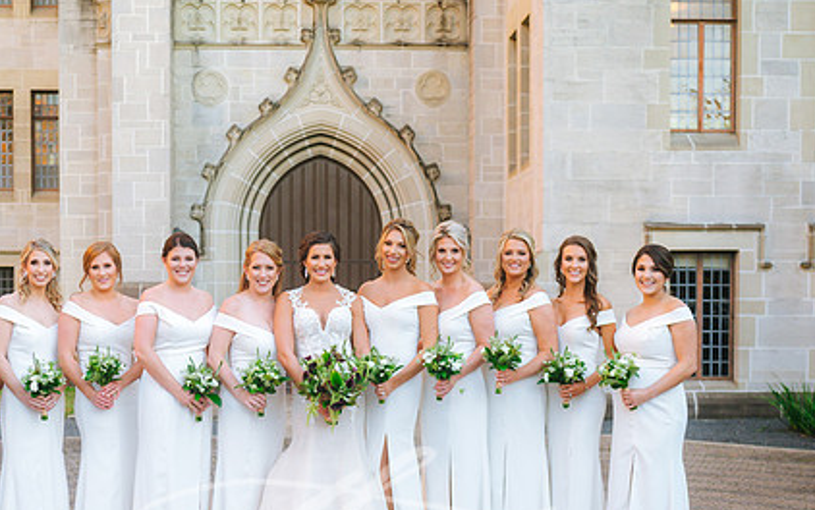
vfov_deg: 23.1
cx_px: 324
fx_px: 1244
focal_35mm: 56
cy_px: 338
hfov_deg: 36.1
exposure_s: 1/250
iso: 500
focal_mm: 40
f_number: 3.2
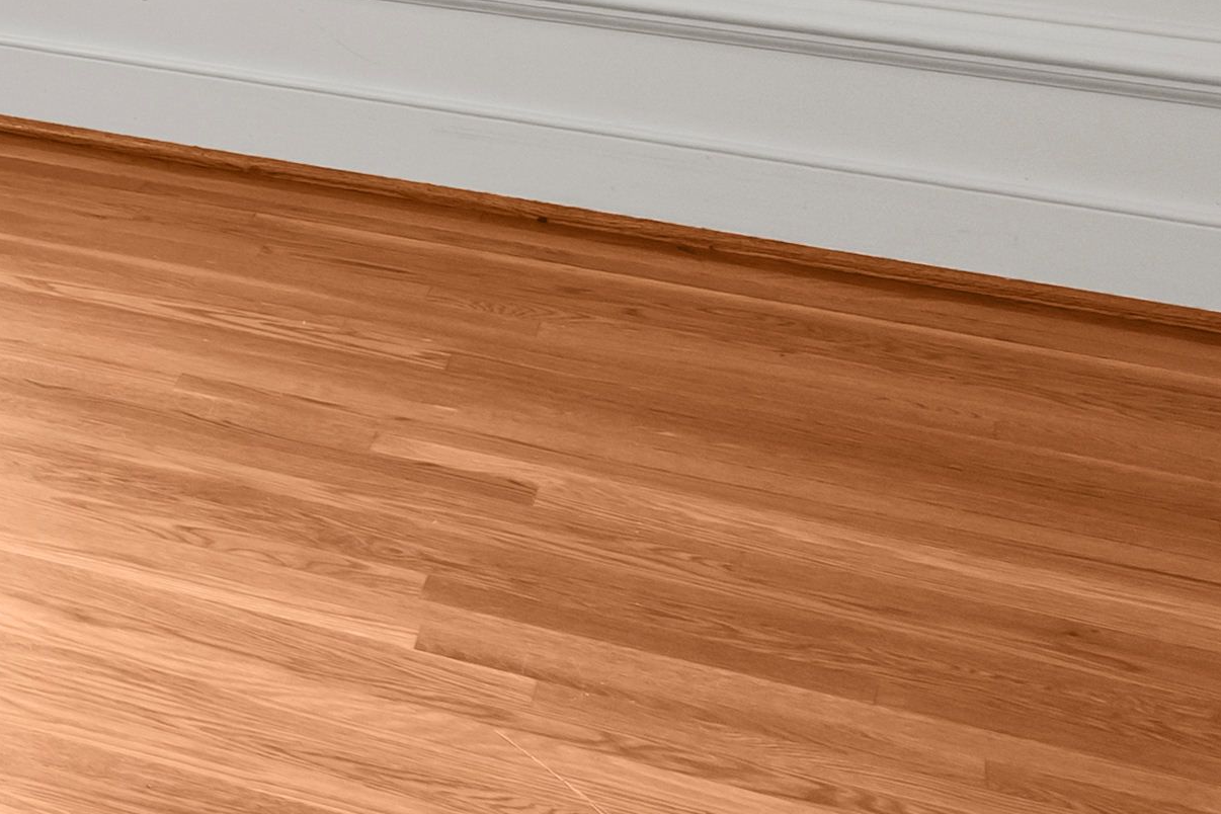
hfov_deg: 13.9
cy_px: -798
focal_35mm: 93
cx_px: -1835
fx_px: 3154
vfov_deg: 12.9
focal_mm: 16
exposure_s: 1/2
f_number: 8
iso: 400
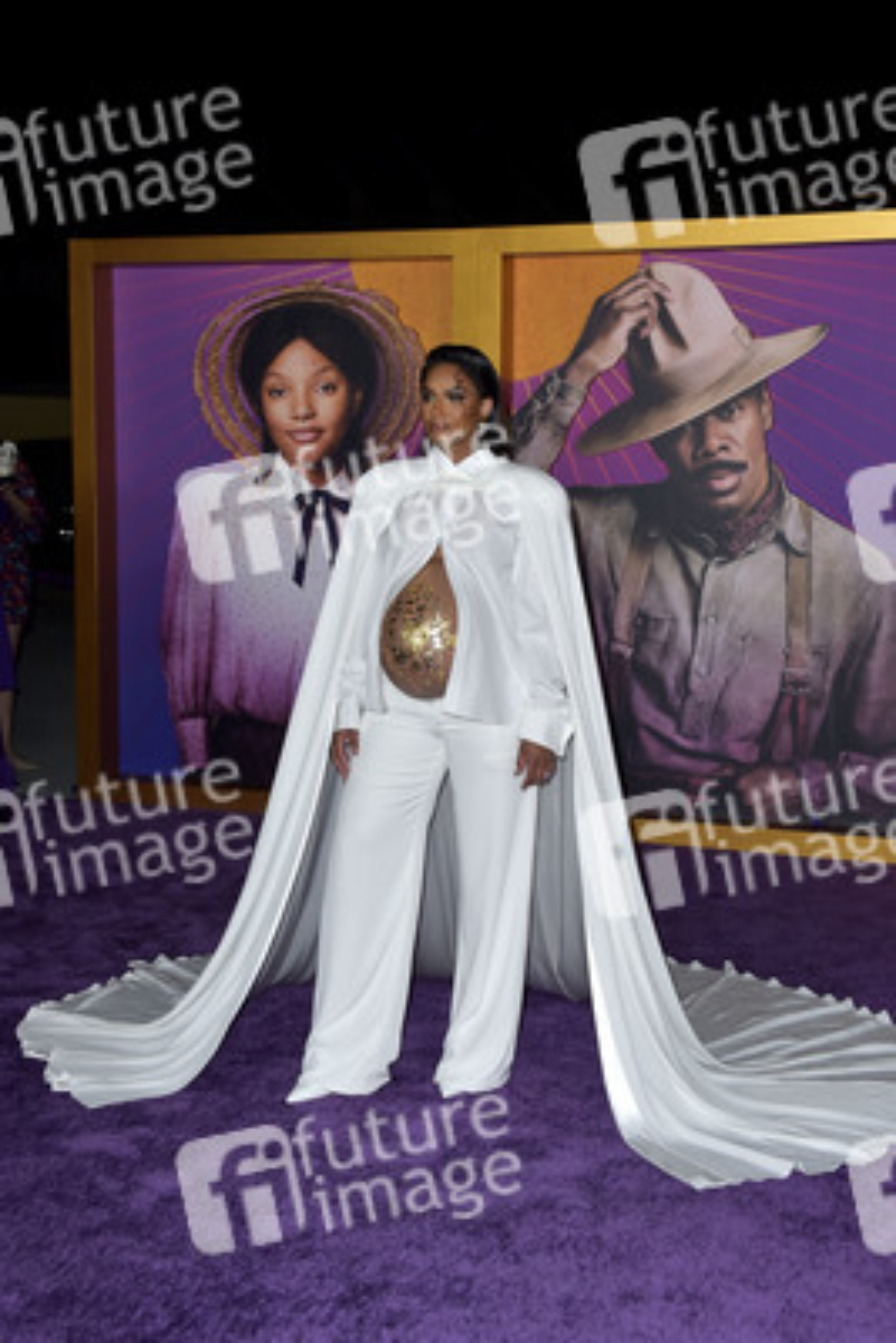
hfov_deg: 29.9
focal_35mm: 45
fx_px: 1678
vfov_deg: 43.6
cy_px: 672
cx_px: 448
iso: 500
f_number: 6.3
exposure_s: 1/250
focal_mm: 45
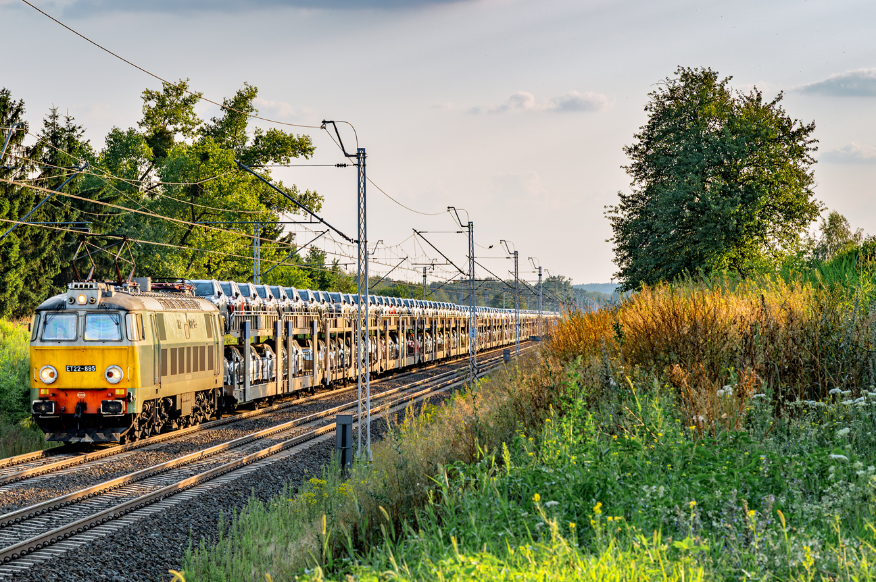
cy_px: 275
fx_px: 2431
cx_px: 337
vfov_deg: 13.7
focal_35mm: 100
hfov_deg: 20.4
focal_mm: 81
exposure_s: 1/320
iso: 200
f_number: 8
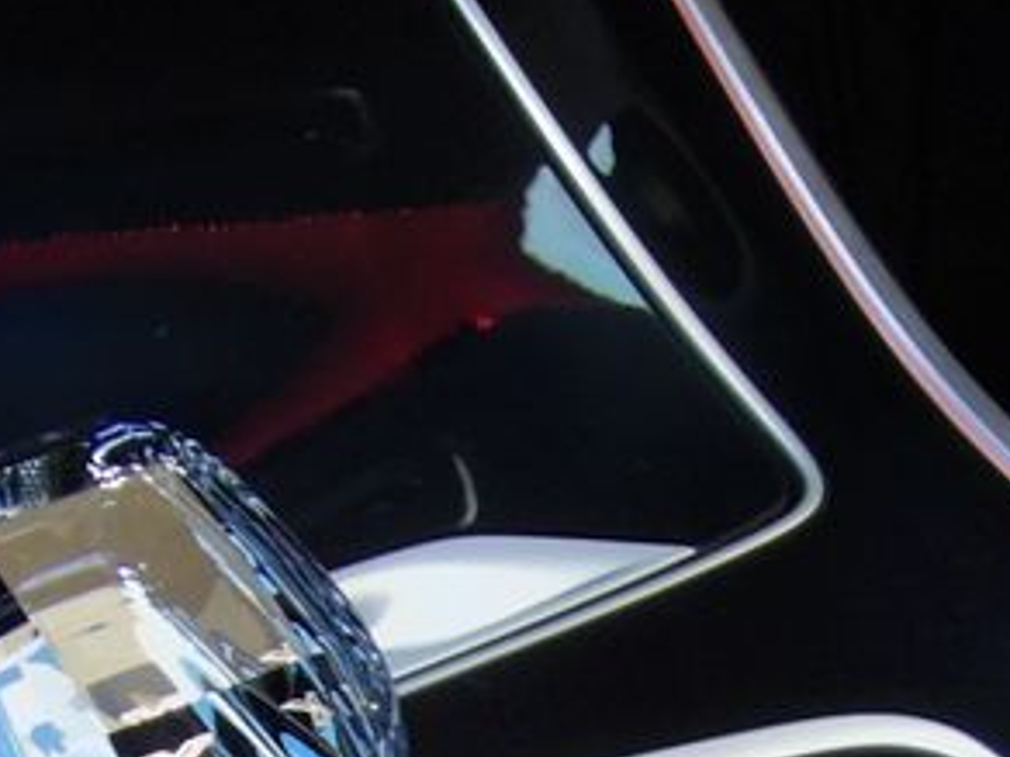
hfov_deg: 14.4
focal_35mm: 137
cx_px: 505
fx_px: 3997
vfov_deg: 10.4
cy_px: 1227
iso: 200
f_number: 3.7
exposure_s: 1/11
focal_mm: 7
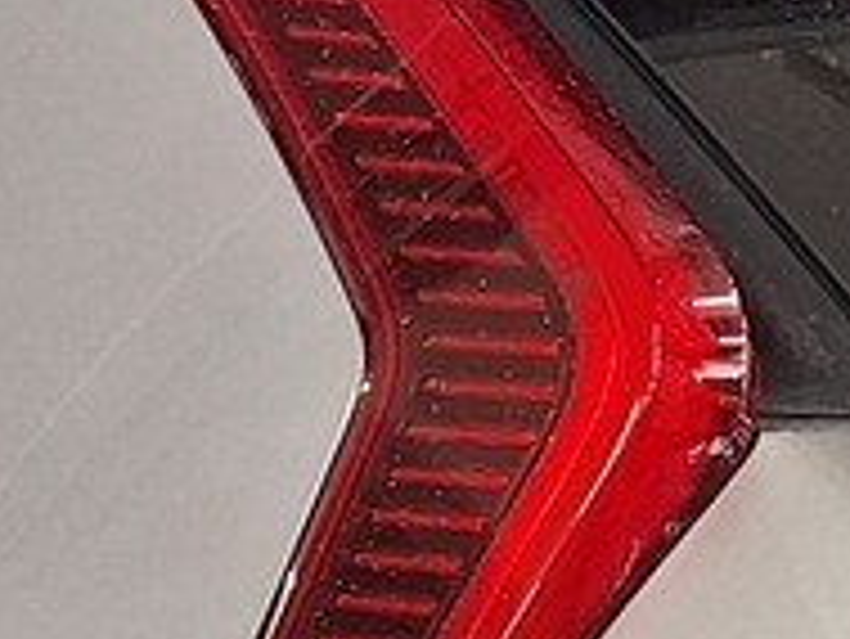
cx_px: -13
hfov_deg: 11.2
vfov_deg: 8.2
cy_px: 1125
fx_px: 4300
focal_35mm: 175
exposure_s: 1/50
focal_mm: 5.54
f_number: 1.8
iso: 80
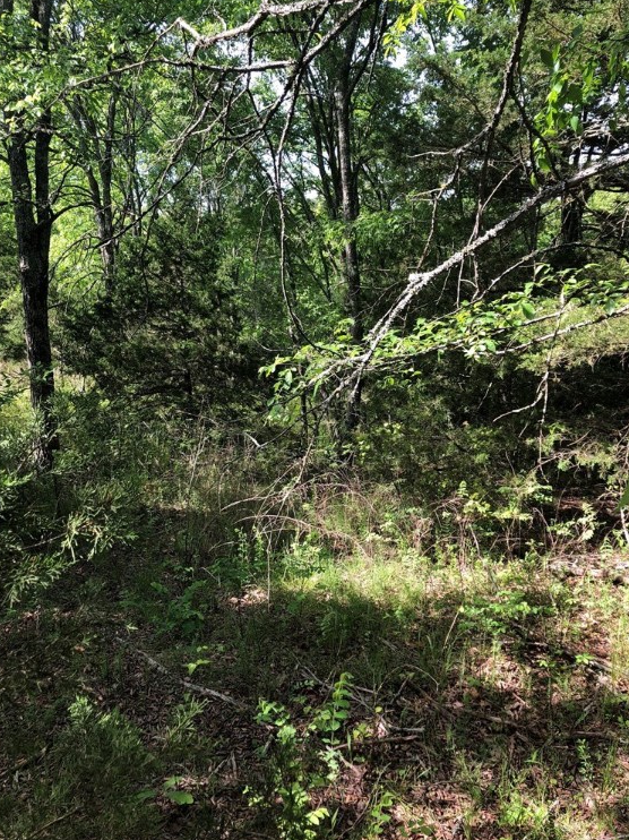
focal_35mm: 29
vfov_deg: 61.7
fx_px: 703
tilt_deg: -8.1
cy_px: 420
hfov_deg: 48.2
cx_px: 311
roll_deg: -0.1
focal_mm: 3.99
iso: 20
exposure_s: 1/200
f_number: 1.8
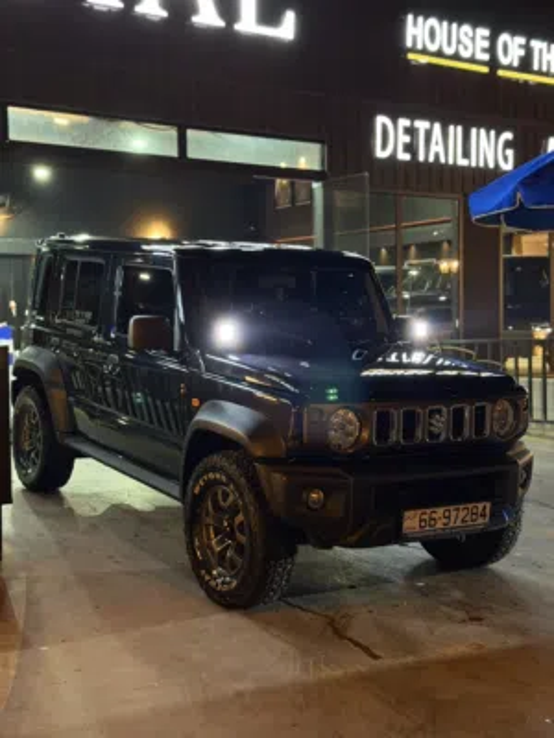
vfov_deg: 39.7
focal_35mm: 48
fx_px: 1024
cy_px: 369
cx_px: 277
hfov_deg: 30.3
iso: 500
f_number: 1.78
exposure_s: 1/25
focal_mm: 6.76
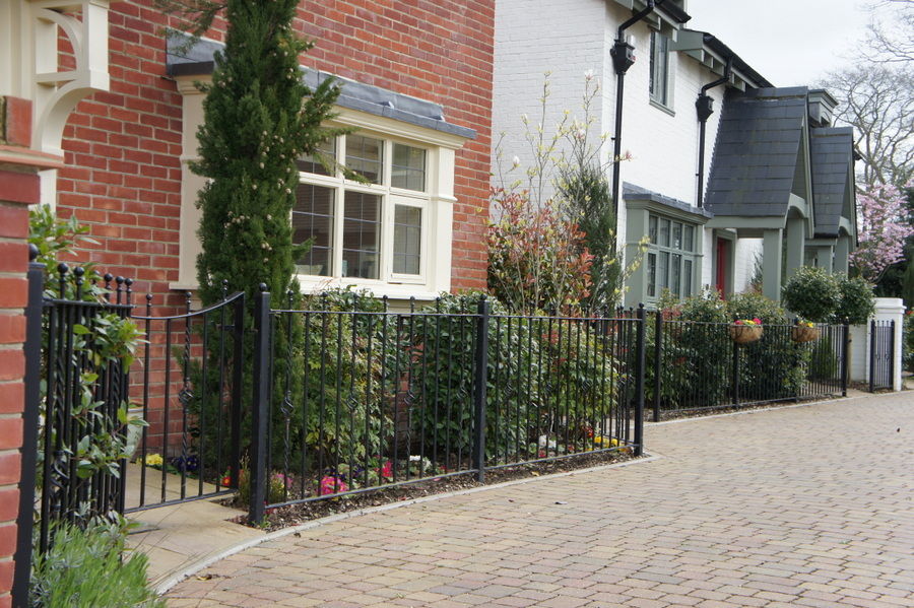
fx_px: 1256
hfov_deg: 40.0
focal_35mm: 50
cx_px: 457
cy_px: 304
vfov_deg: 27.2
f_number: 6.3
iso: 200
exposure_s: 1/125
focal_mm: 33
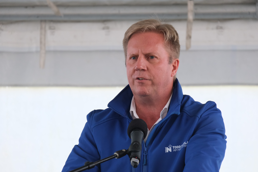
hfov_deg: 6.0
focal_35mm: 345
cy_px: 86
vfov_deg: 4.0
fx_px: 2472
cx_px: 129
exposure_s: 1/38
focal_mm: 230
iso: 3200
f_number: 6.7
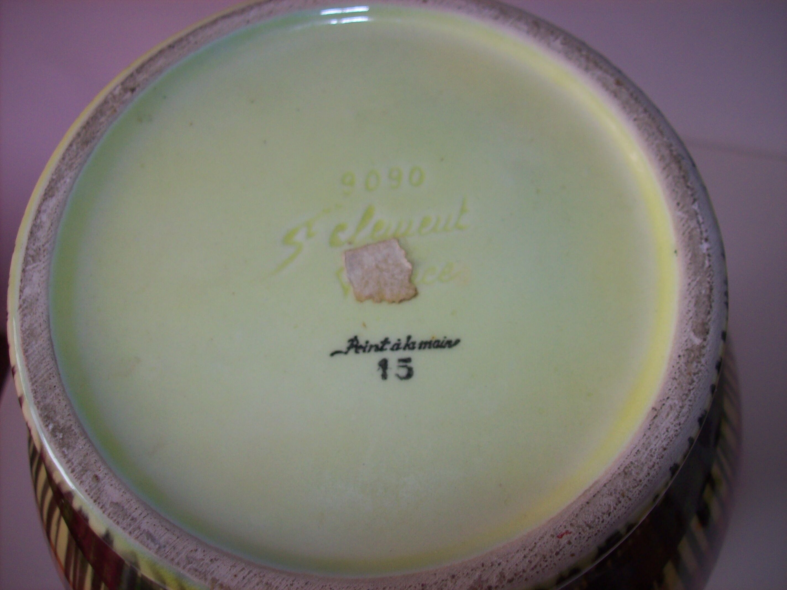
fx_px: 818
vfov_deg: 39.6
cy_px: 295
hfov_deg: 51.4
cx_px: 394
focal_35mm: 36
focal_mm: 6
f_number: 2.7
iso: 80
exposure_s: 1/64
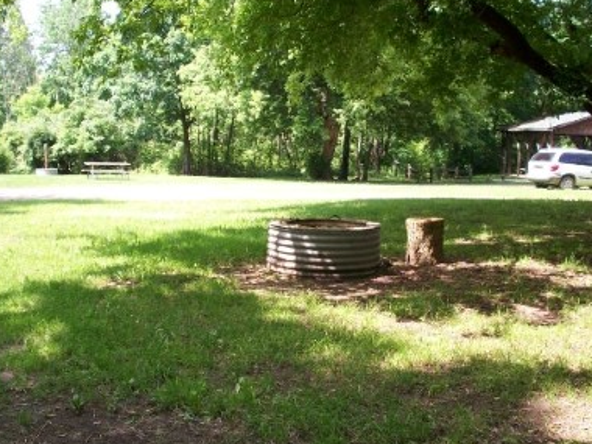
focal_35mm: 50
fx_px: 855
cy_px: 250
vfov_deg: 29.1
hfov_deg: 38.2
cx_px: 306
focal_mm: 6.2
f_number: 2.8
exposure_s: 1/186
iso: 80
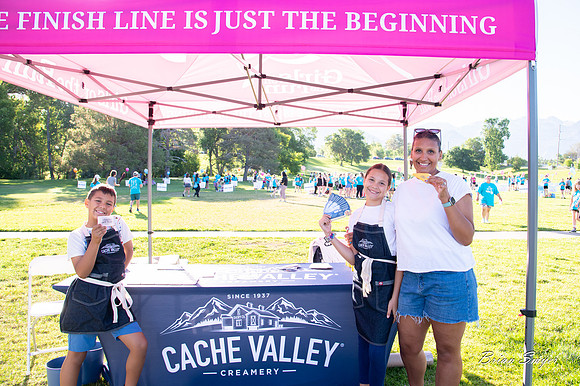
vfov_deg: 49.2
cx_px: 312
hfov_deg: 69.0
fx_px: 422
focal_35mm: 26
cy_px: 184
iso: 500
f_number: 7.1
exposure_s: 1/250
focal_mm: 24
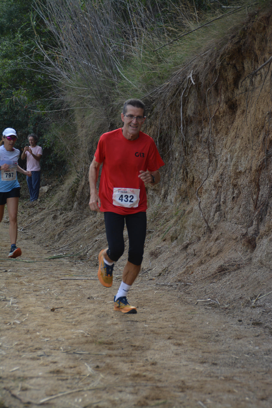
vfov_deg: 14.4
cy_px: 204
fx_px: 1615
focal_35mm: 142
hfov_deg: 9.6
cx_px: 136
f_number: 5.6
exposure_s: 1/500
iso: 250
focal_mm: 95
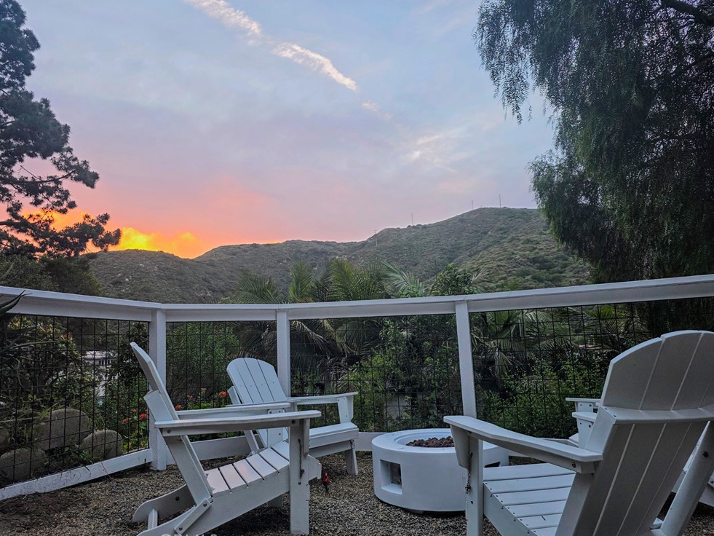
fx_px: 495
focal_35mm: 24
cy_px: 272
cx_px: 360
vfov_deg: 56.8
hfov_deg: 71.6
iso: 80
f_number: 1.7
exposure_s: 1/180
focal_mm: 6.3
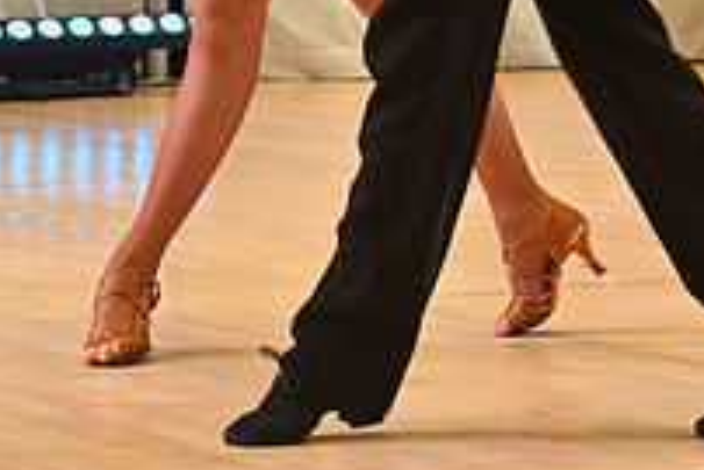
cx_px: 333
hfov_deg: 6.8
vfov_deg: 4.5
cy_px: -366
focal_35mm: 301
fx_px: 5890
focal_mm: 105
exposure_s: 1/400
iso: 4000
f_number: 5.6
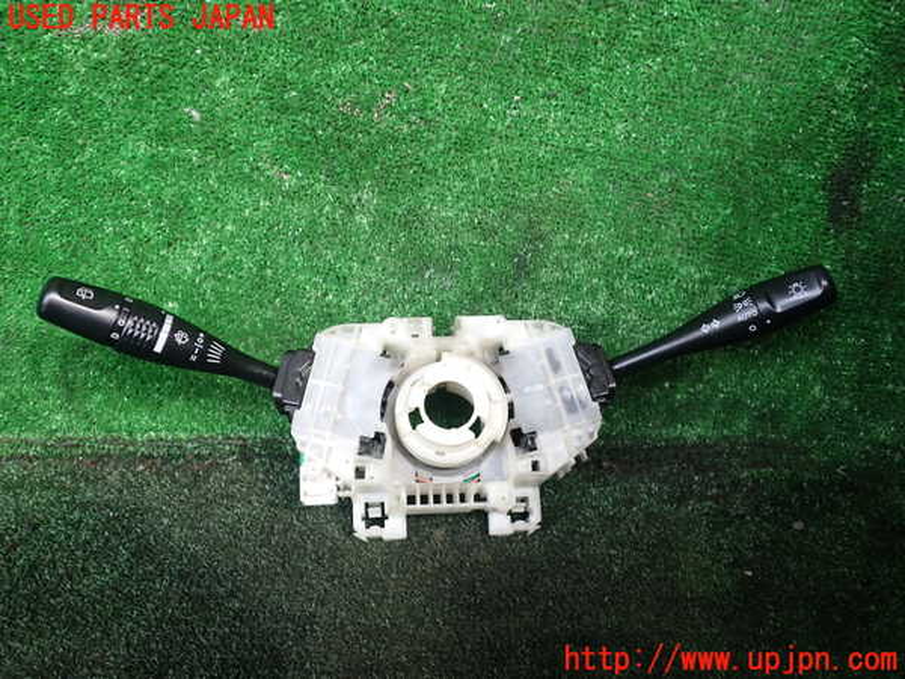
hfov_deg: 60.0
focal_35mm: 30
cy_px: 340
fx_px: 784
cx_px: 452
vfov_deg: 46.8
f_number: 2.3
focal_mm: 5.4
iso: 100
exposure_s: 1/100
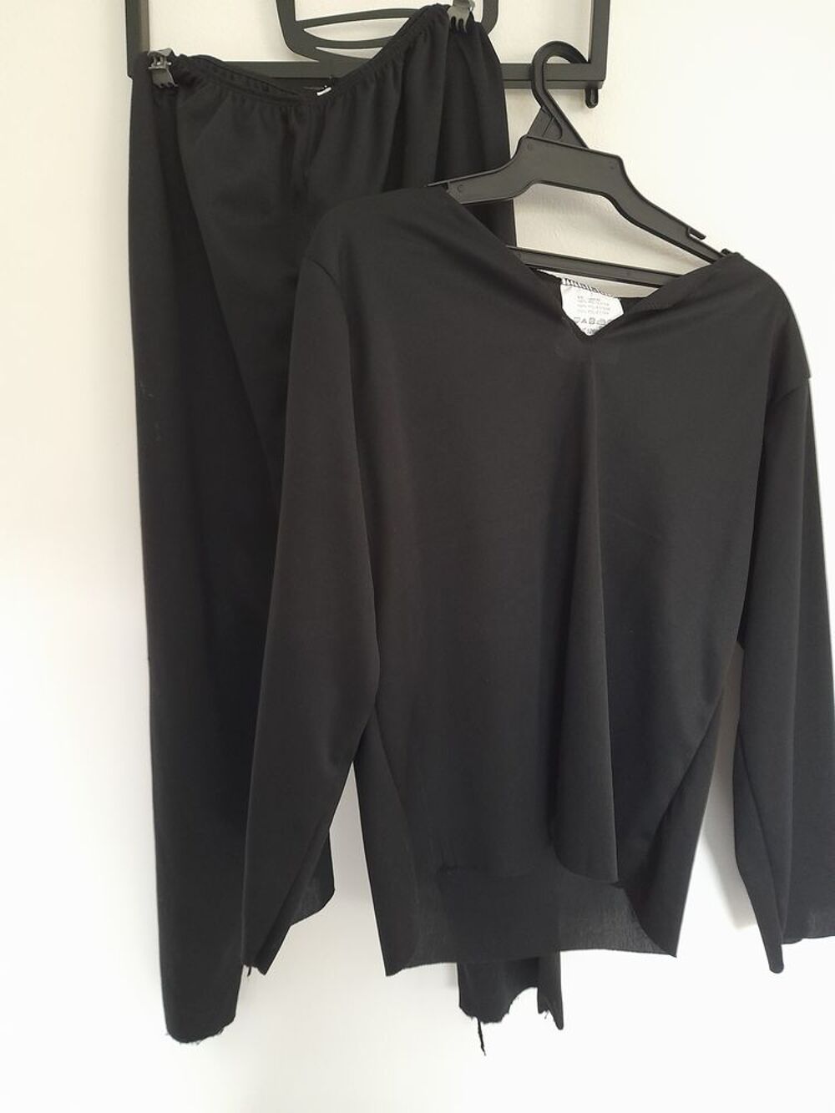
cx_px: 418
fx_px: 804
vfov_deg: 69.4
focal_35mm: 25
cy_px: 556
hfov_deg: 54.9
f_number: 2
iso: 400
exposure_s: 1/25
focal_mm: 4.6
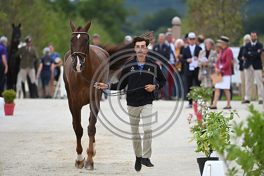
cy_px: 88
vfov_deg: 4.0
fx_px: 2494
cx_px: 132
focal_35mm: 340
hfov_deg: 6.1
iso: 640
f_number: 5.6
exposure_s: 1/1600
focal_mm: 340
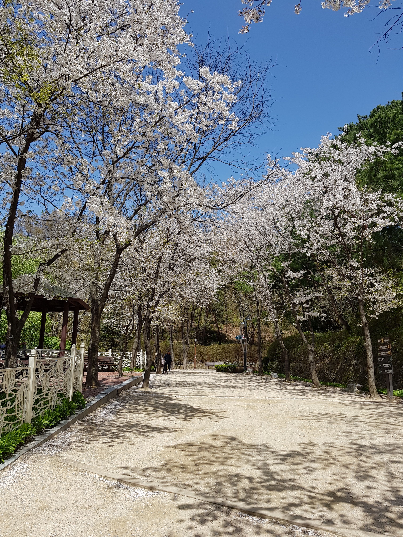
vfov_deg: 67.3
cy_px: 268
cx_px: 202
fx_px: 404
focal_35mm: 26
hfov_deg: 53.1
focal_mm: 4.3
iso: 40
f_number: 1.7
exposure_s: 1/2024
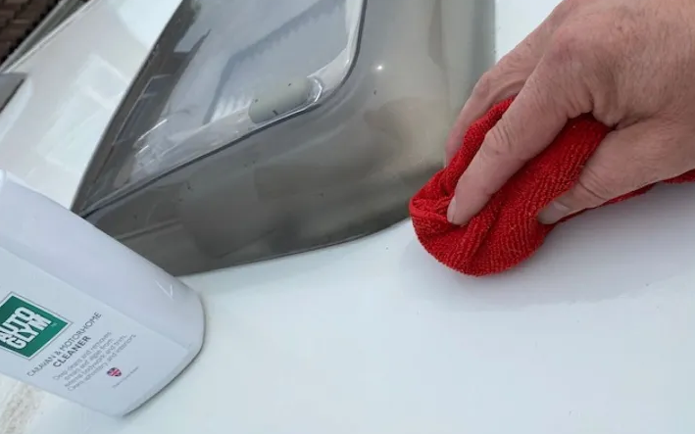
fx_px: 530
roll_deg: +38.8
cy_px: 226
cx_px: 350
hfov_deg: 66.5
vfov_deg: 44.5
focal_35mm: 28
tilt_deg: -37.8
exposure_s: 1/4808
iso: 32
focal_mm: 4.25
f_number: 1.8
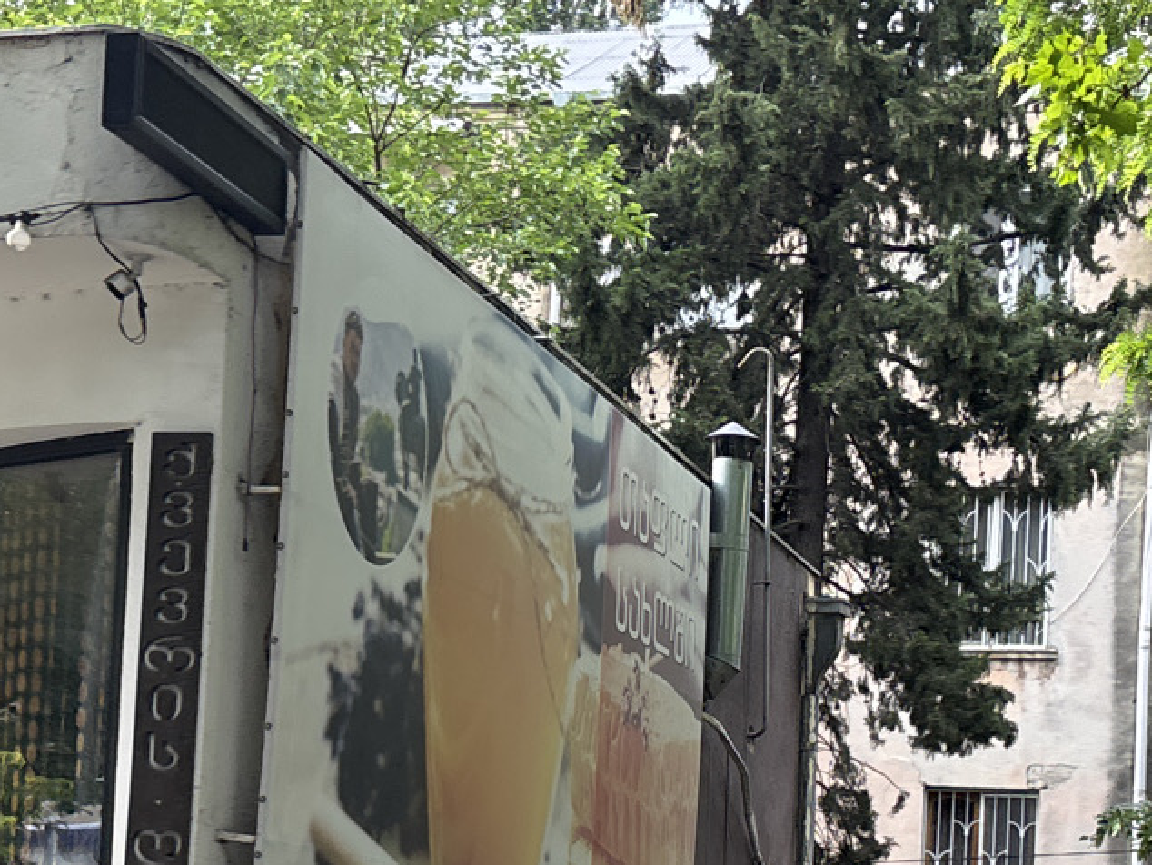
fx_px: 2730
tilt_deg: +1.1
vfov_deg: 17.7
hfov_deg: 23.8
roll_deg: +0.4
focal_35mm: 82
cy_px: 809
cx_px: 618
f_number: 1.6
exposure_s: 1/174
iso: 40
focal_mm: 5.96
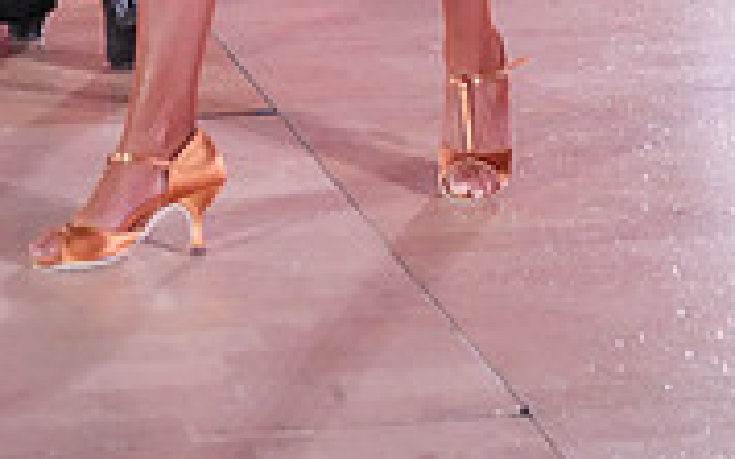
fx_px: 2262
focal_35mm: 113
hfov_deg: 18.2
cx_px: 89
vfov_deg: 10.2
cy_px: -600
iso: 5000
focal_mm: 34
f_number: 4
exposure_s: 1/400
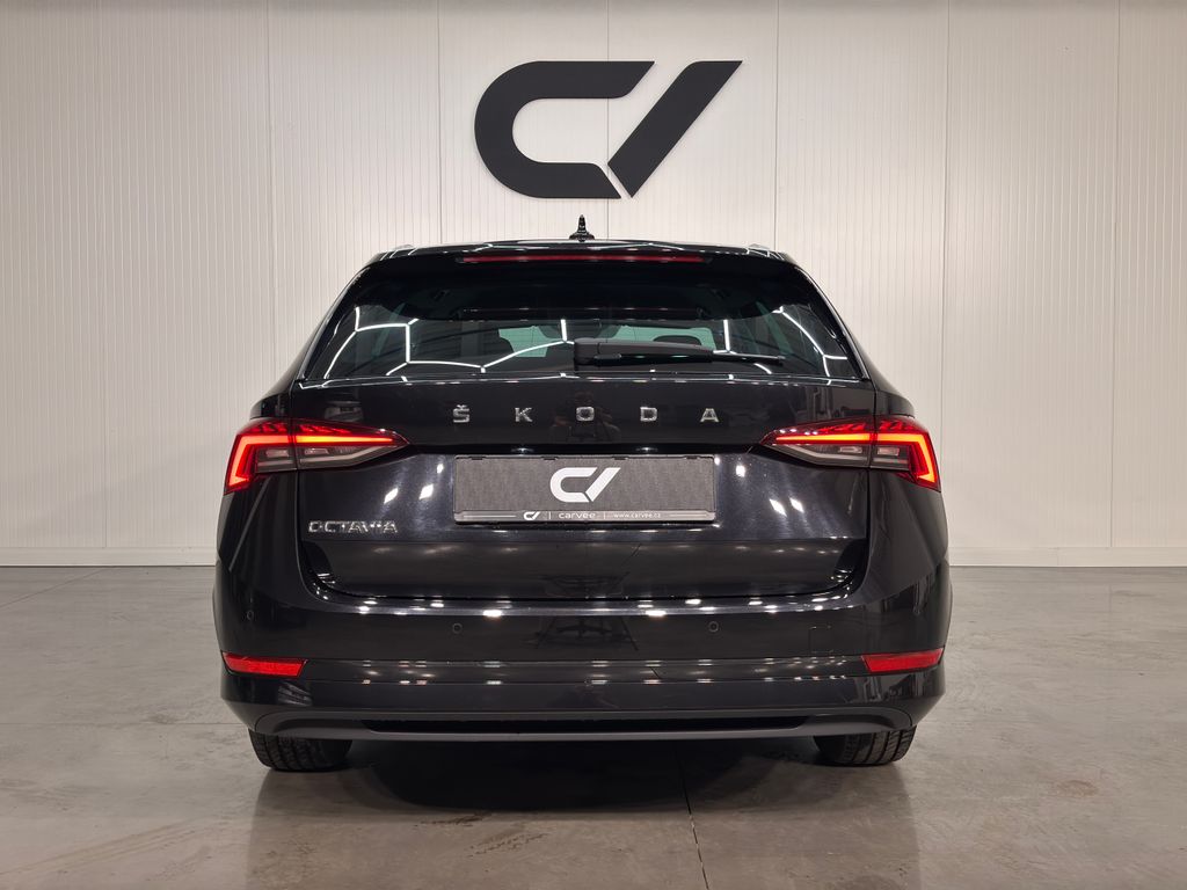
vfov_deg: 39.7
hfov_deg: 51.4
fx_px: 1234
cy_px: 445
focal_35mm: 36
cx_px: 594
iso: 50
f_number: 1.78
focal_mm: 6.76
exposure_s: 1/100
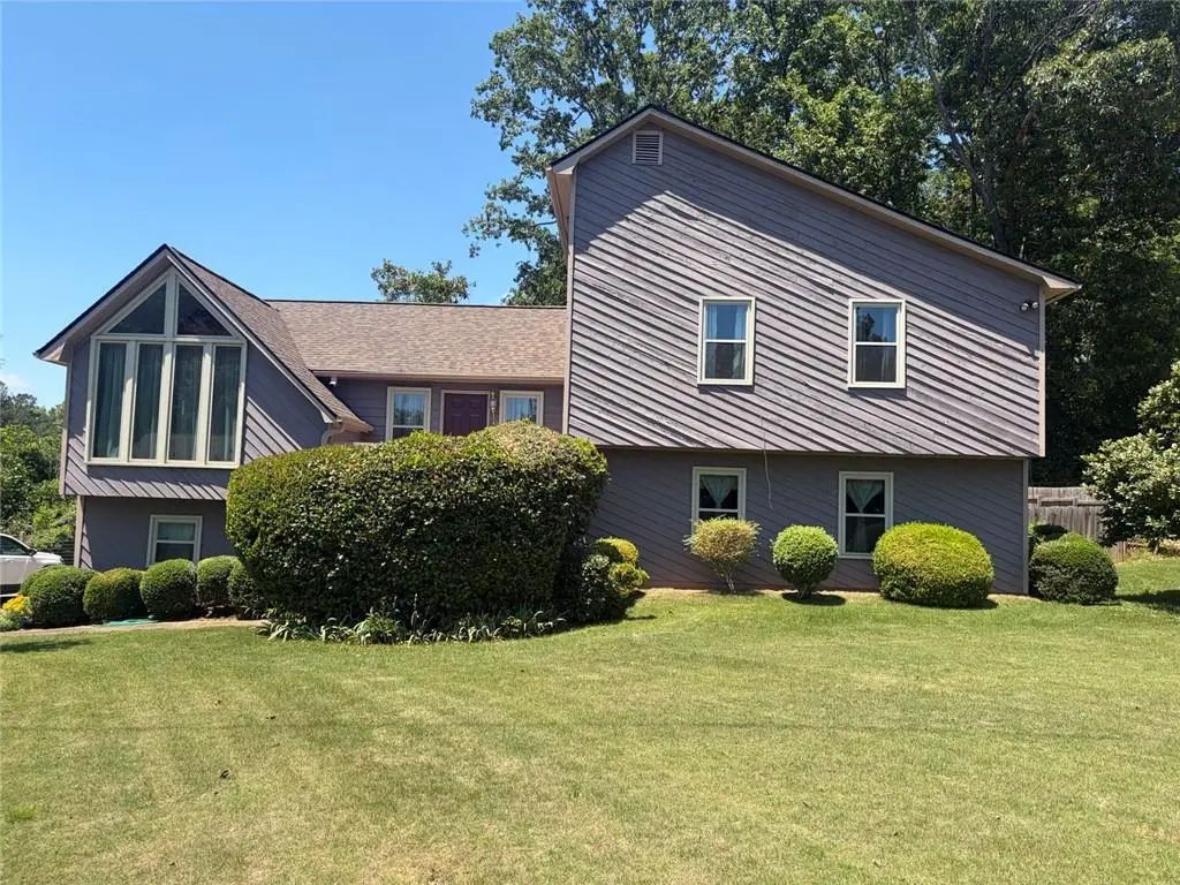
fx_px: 886
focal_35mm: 26
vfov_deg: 53.1
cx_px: 590
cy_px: 442
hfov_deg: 67.3
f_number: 1.6
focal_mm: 5.96
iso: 50
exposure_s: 1/1799
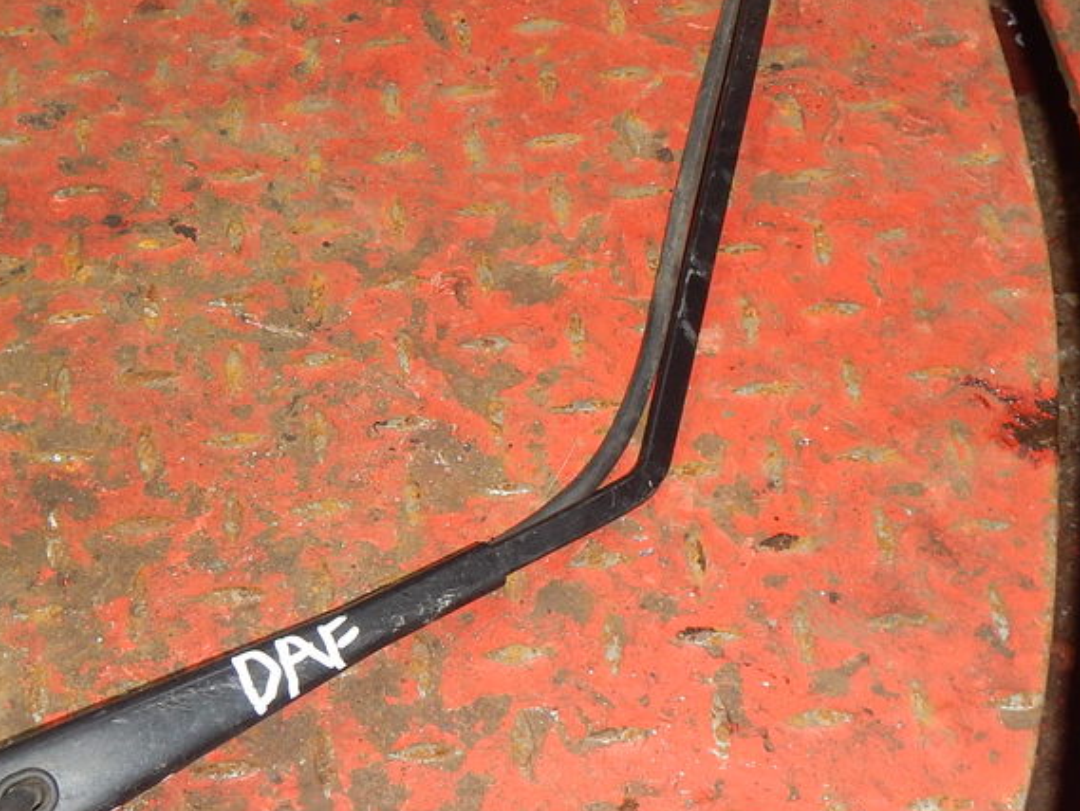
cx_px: 366
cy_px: 408
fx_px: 1841
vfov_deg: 24.8
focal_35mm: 59
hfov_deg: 32.4
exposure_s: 1/30
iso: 200
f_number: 3.9
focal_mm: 5
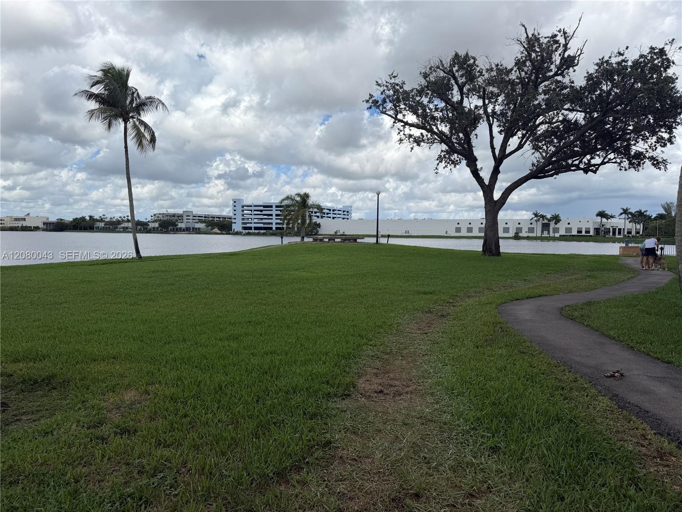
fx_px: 473
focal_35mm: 24
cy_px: 256
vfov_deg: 56.8
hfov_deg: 71.6
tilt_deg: -3.3
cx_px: 341
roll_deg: -0.2
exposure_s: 1/6711
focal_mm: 6.76
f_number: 1.78
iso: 80
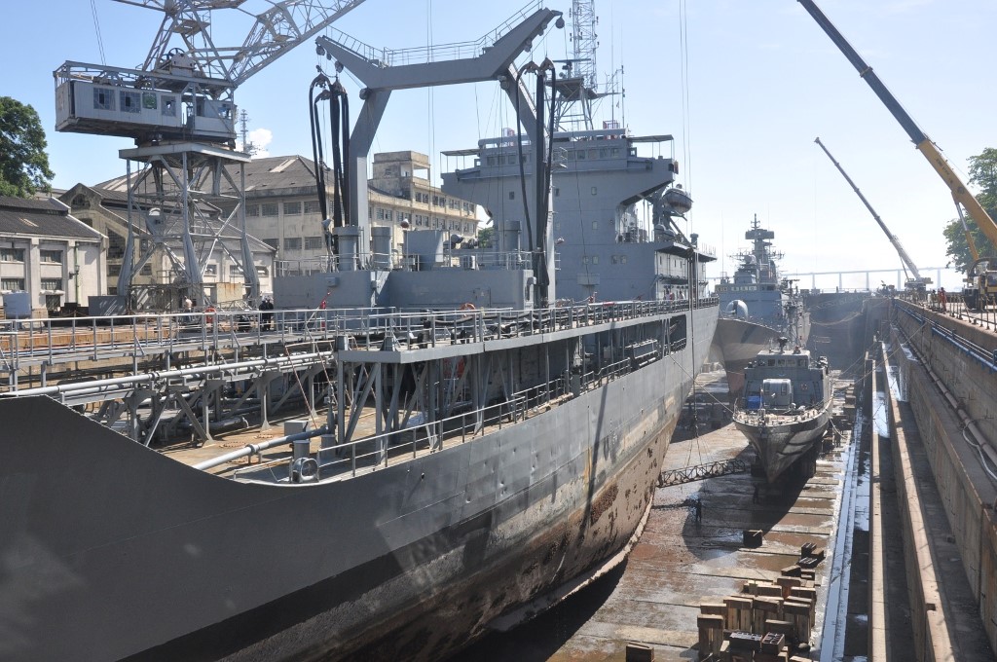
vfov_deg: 39.9
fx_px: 913
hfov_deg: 57.3
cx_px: 498
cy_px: 331
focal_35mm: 33
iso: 500
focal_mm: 22
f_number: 11
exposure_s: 1/500
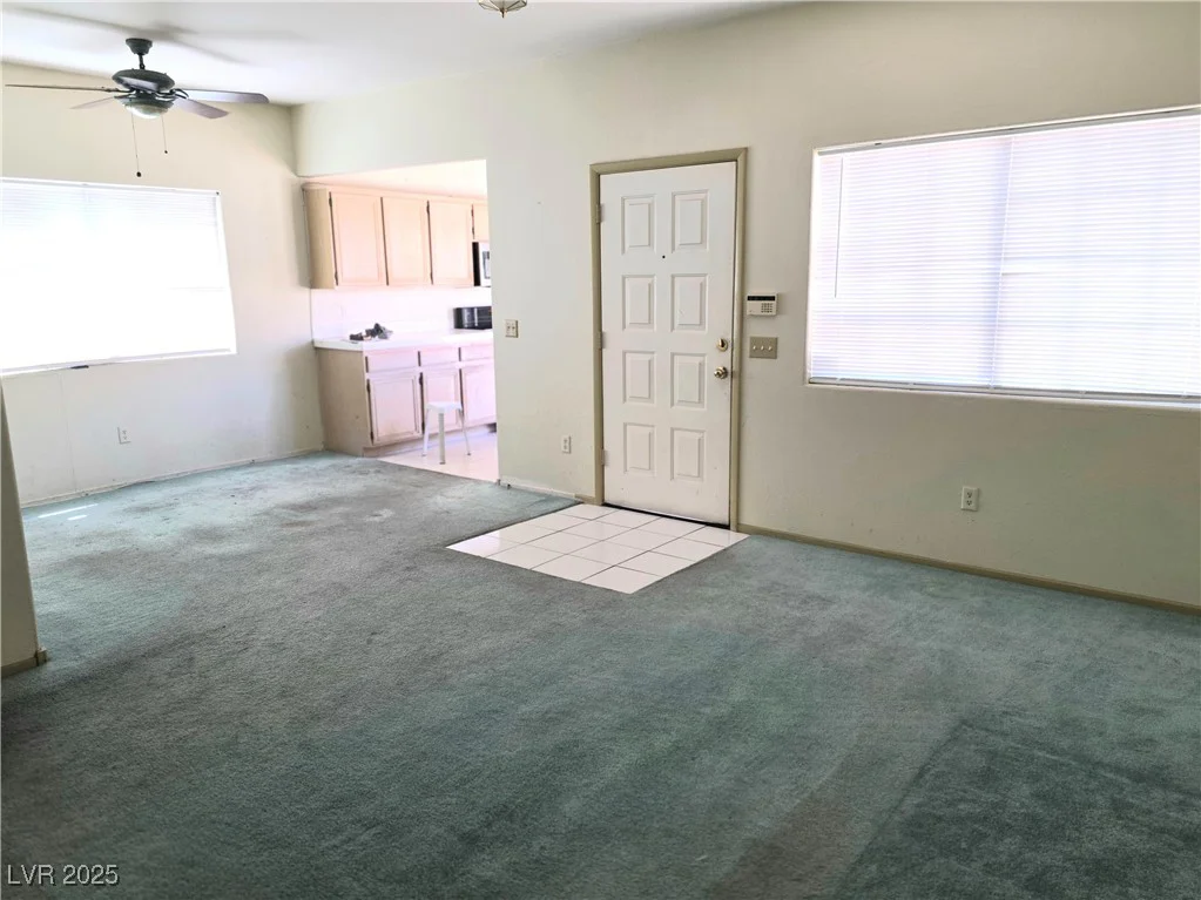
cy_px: 450
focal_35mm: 23
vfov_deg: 58.9
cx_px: 600
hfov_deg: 73.9
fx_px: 798
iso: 100
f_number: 1.7
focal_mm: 6.3
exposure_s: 1/120
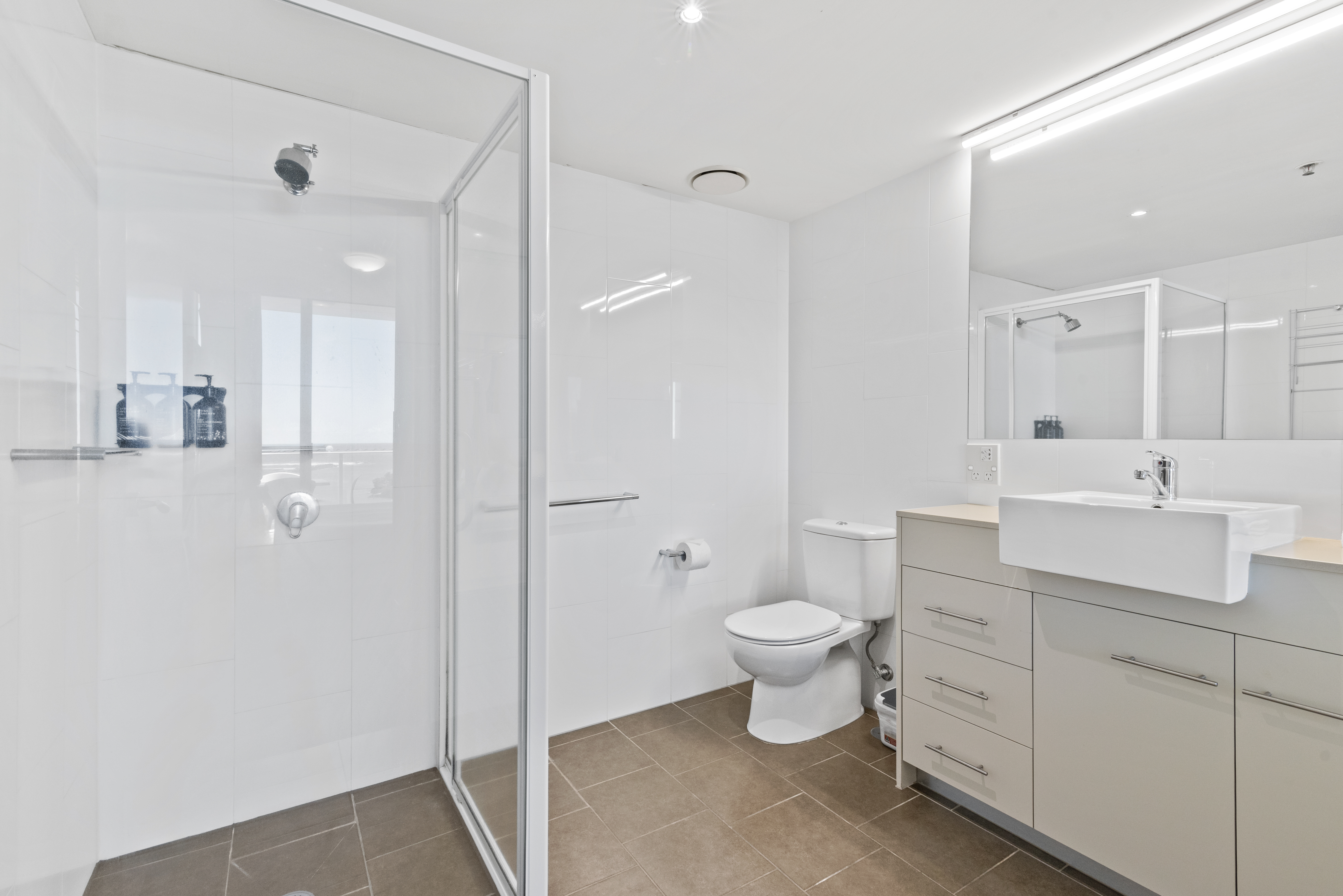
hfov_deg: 96.7
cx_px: 672
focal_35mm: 16
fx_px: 597
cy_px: 448
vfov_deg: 73.8
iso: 500
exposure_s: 1/15
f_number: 11
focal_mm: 16
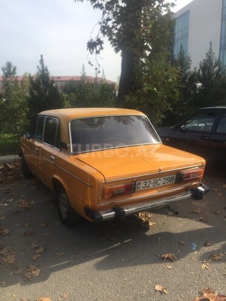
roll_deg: +0.0
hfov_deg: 48.2
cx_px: 113
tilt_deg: -13.5
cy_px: 150
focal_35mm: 29
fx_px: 252
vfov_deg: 61.7
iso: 32
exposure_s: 1/1068
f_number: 2.2
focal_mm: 4.15
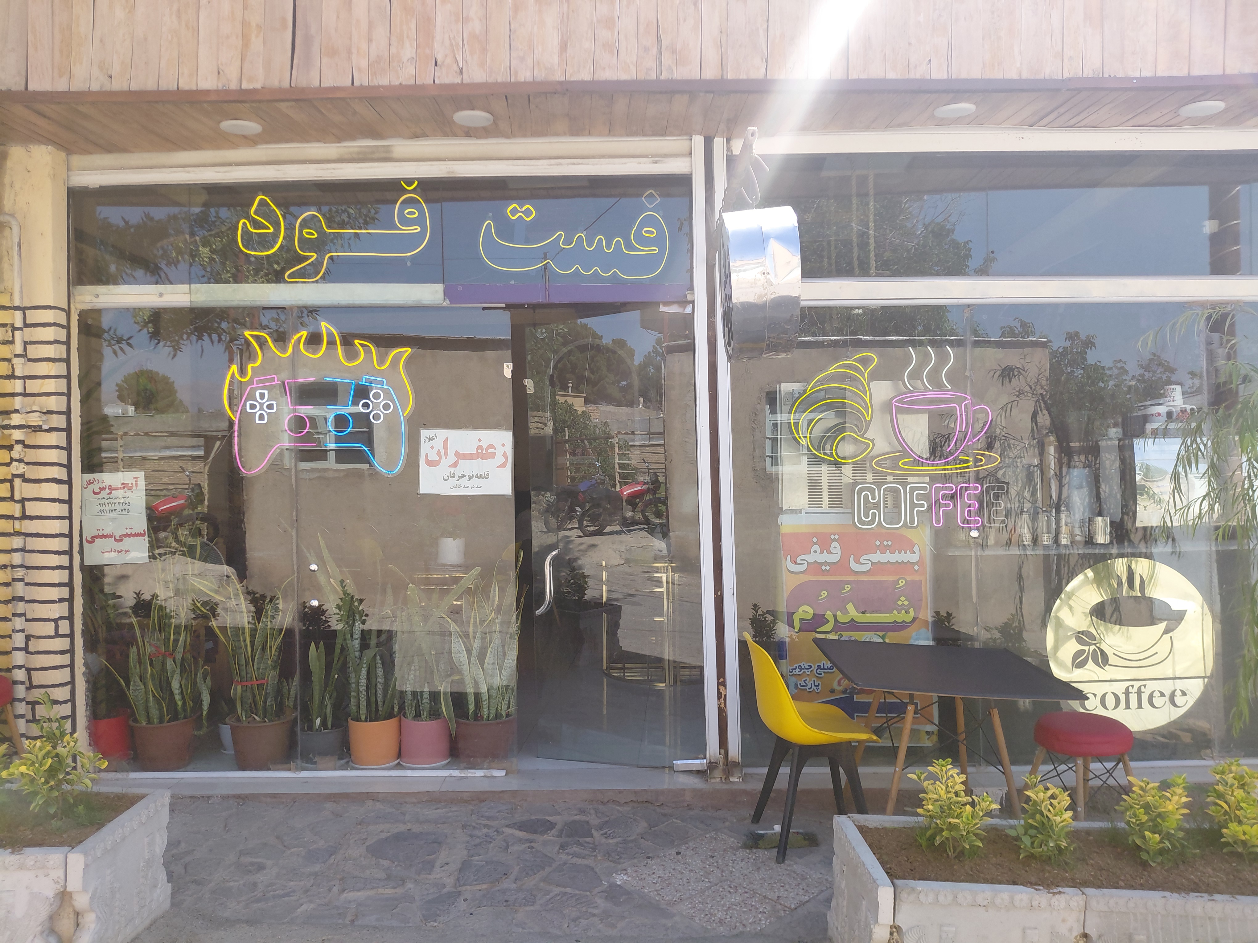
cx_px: 629
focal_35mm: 25
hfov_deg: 69.4
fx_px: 909
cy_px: 472
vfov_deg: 54.9
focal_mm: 4.69
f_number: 1.8
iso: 50
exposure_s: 1/699
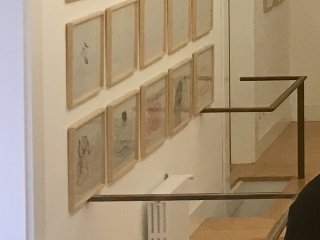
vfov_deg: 9.9
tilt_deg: -3.3
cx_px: 614
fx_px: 1359
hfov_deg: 12.1
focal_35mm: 147
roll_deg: +1.4
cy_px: -63
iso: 40
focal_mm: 4.15
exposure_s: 1/33
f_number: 2.2
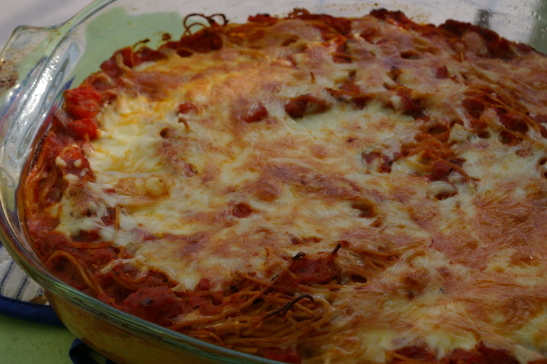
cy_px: 180
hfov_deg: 29.5
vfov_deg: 19.9
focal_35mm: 69
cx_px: 271
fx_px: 1041
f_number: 8
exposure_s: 1/180
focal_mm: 45
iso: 200
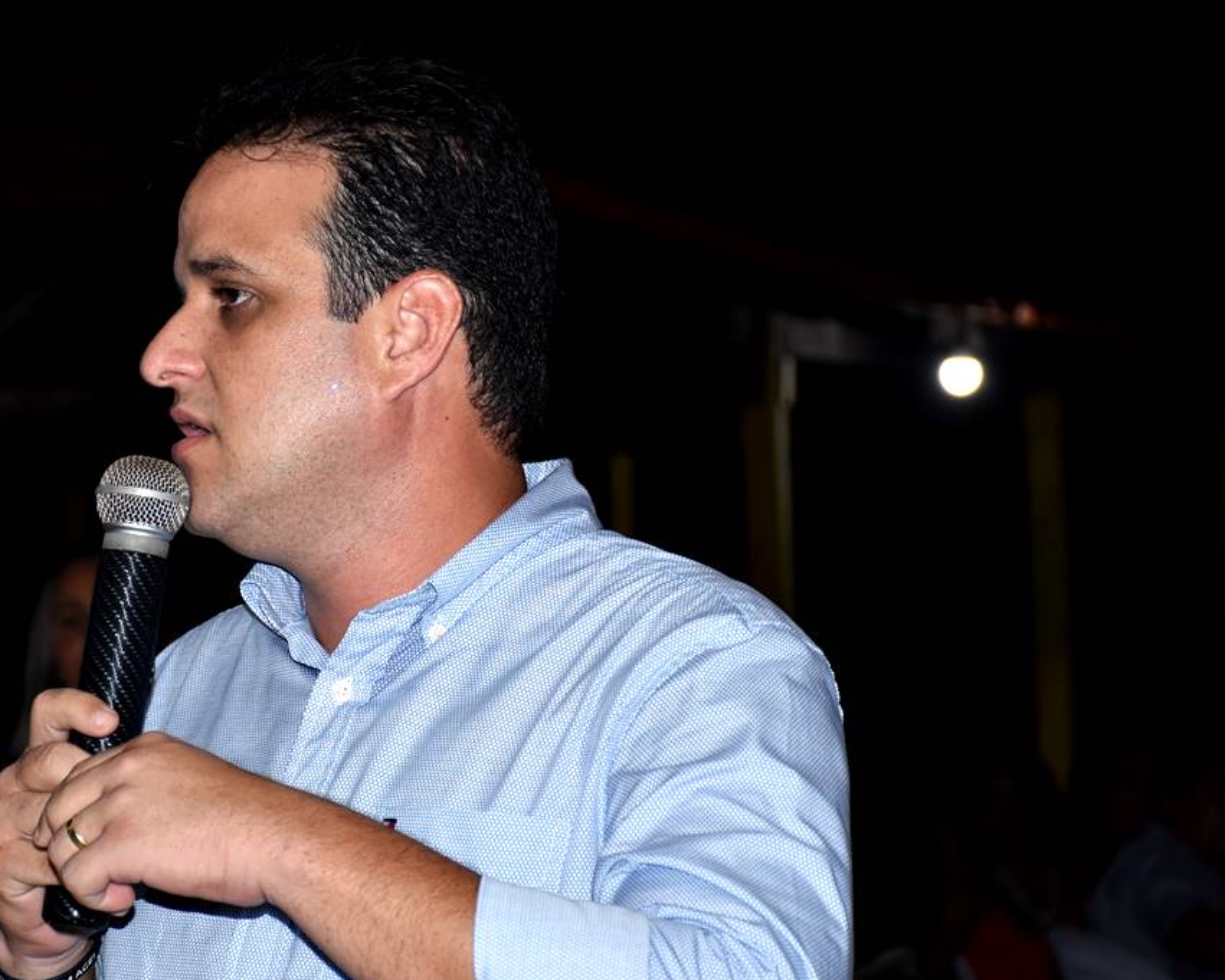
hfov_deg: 14.7
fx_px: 4750
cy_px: 471
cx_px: 369
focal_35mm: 131
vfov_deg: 11.8
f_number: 5
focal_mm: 66
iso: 800
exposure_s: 1/100
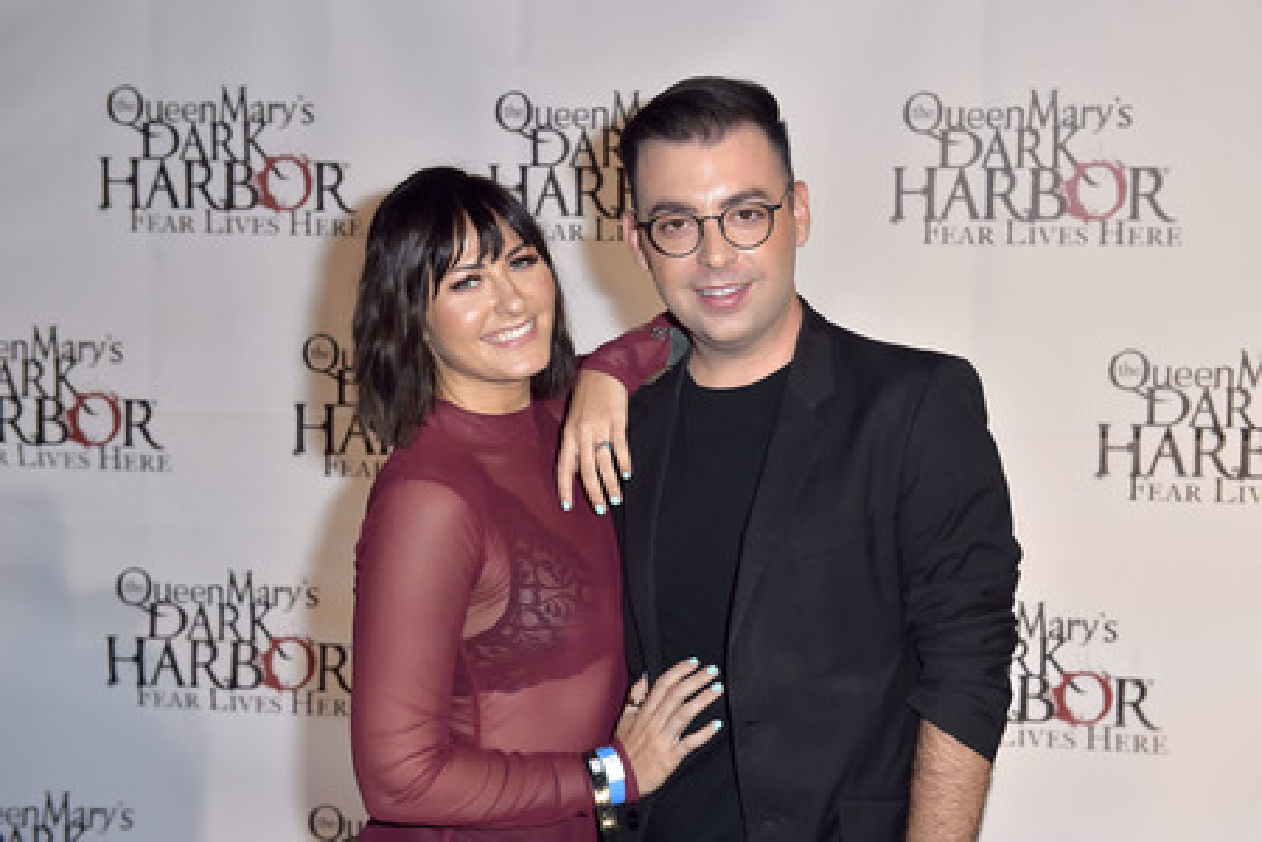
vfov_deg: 27.0
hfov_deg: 39.6
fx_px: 1753
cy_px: 421
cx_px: 631
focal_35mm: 50
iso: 400
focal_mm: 50
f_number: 5.6
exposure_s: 1/250
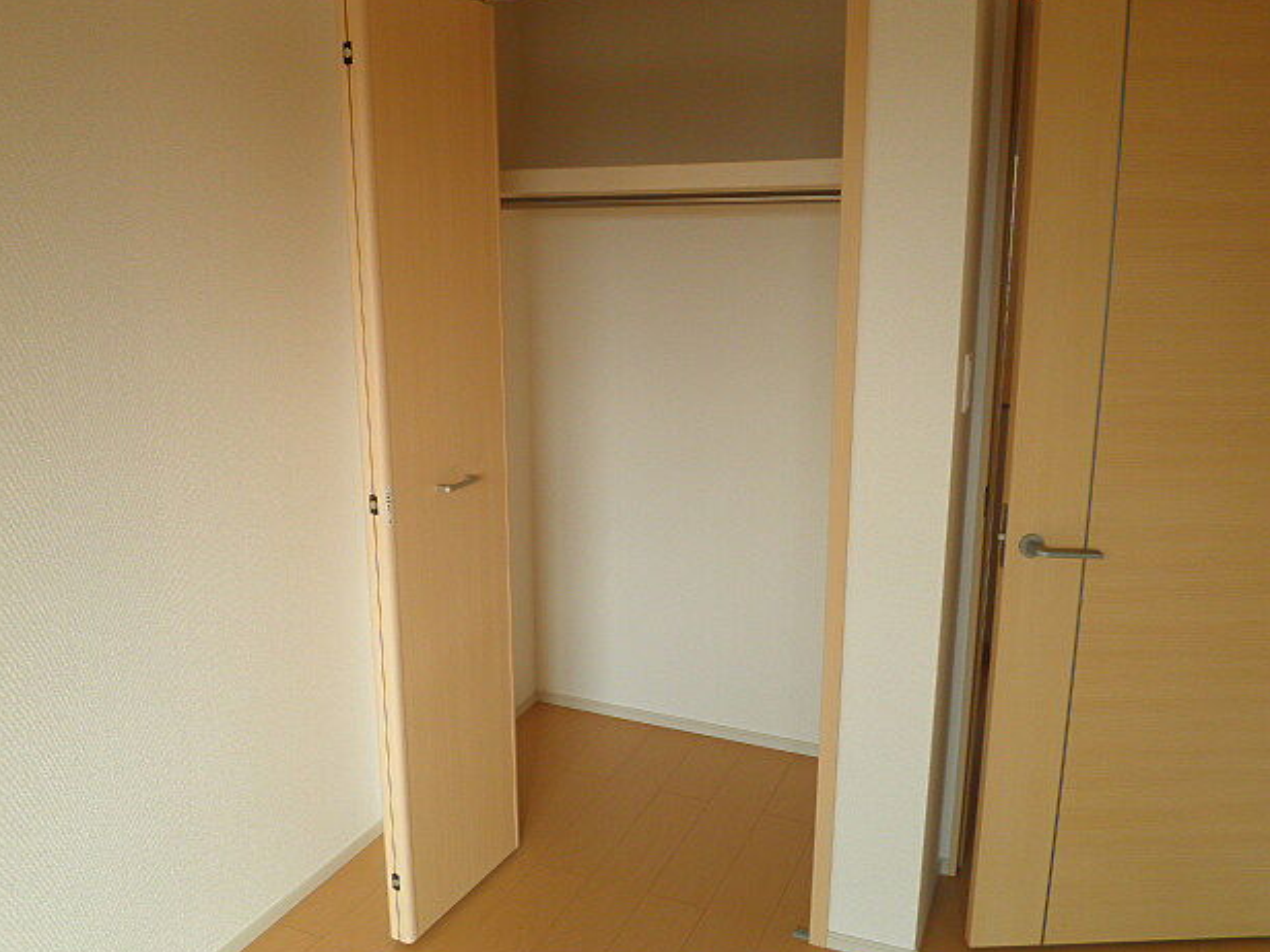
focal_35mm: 27
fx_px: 991
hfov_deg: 65.3
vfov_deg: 51.4
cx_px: 614
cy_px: 468
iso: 64
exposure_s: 1/60
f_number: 2.8
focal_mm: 4.7
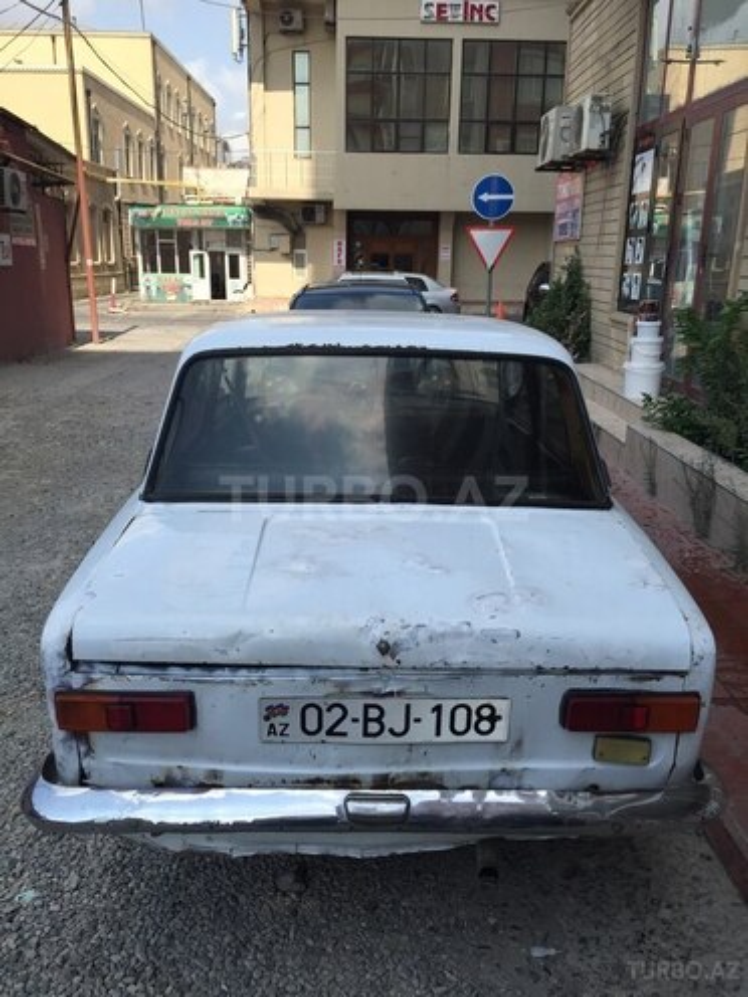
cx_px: 374
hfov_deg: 48.2
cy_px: 498
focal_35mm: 29
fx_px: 836
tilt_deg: -14.0
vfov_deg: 61.7
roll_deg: -1.6
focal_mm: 4.15
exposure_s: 1/1883
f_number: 2.2
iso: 32
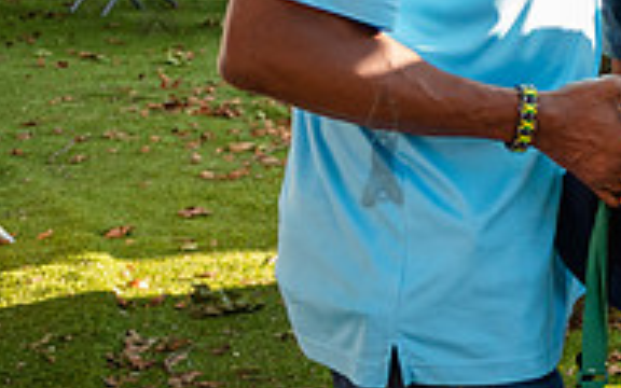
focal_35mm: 117
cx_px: 993
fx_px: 1980
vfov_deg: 11.2
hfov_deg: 16.0
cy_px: 131
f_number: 3.5
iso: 500
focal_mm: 28
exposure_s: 1/200
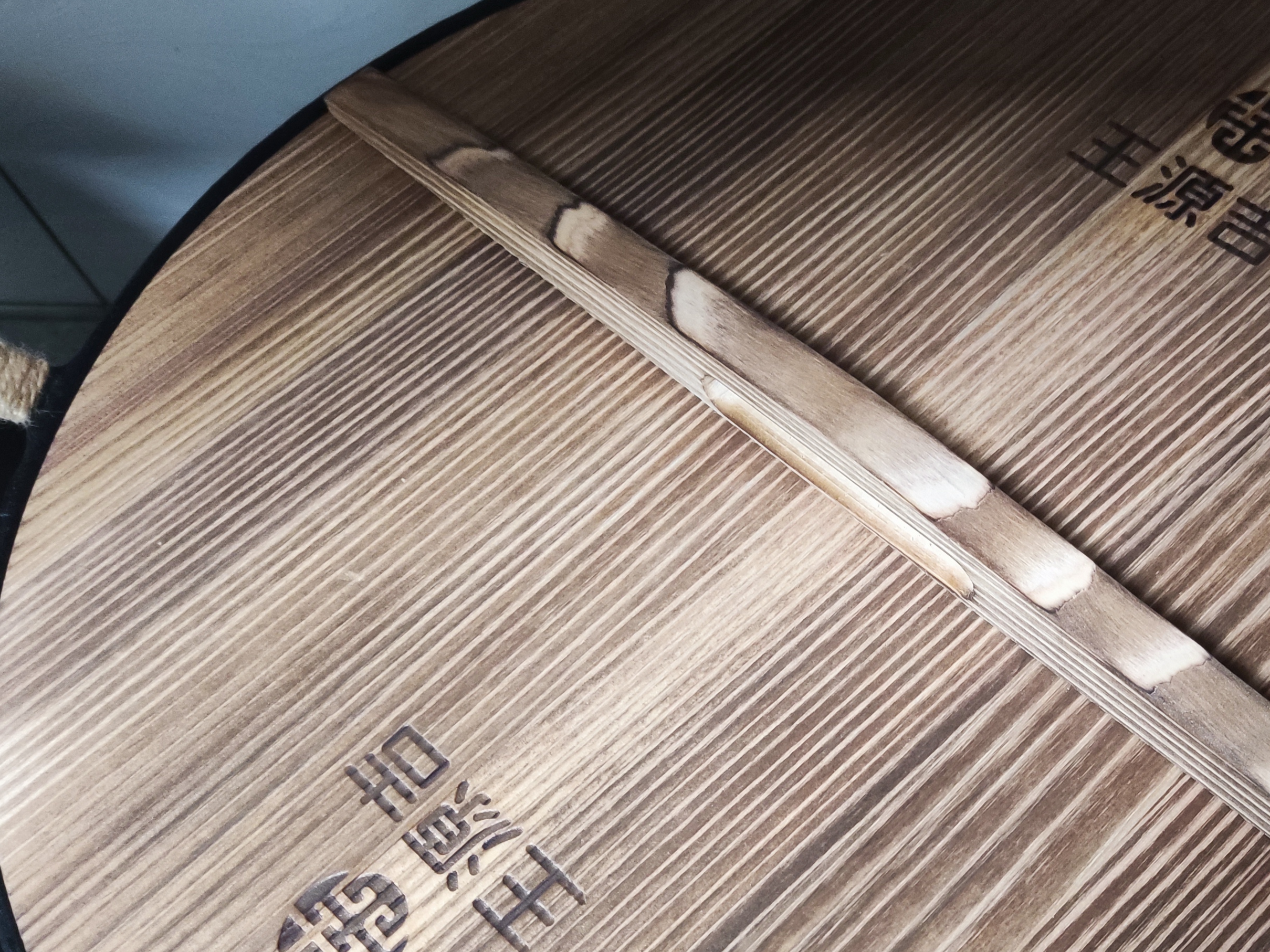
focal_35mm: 43
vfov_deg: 33.2
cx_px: 905
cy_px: 667
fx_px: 1578
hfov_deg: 42.9
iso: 810
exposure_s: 1/33
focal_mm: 4.74
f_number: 1.79
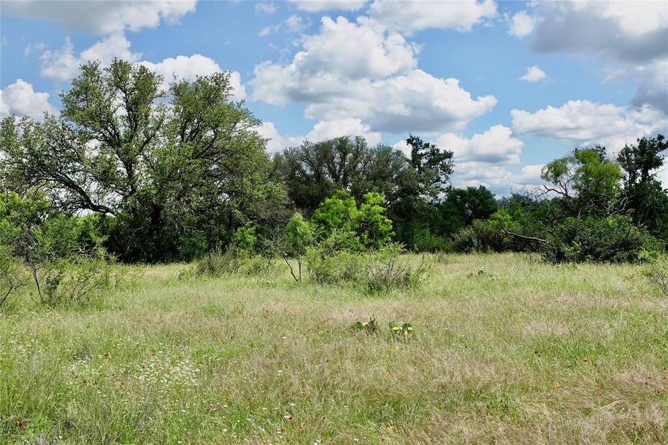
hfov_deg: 47.4
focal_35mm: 41
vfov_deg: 32.6
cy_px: 222
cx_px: 334
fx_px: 760
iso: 100
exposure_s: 1/640
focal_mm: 15.17
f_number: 4
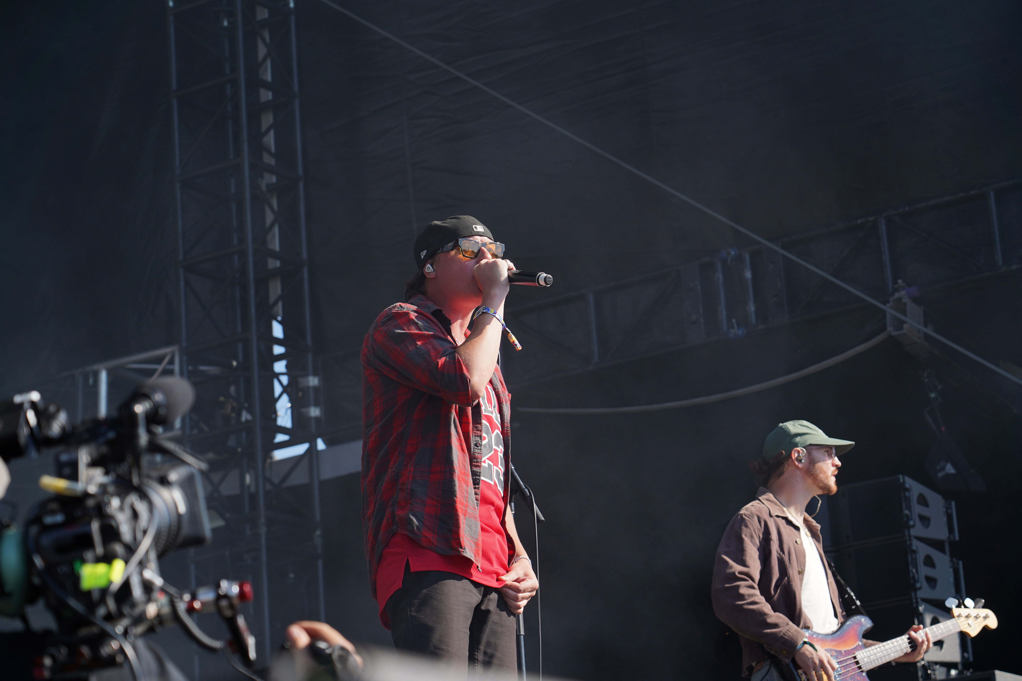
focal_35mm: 105
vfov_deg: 13.0
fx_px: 2981
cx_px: 511
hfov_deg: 19.5
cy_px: 340
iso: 100
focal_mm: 105
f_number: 6.3
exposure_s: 1/320
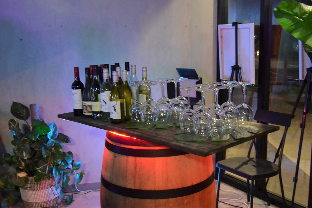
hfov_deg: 57.2
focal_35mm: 33
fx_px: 286
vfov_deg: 39.9
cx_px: 156
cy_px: 104
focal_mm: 22
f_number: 3.5
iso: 3200
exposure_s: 1/30
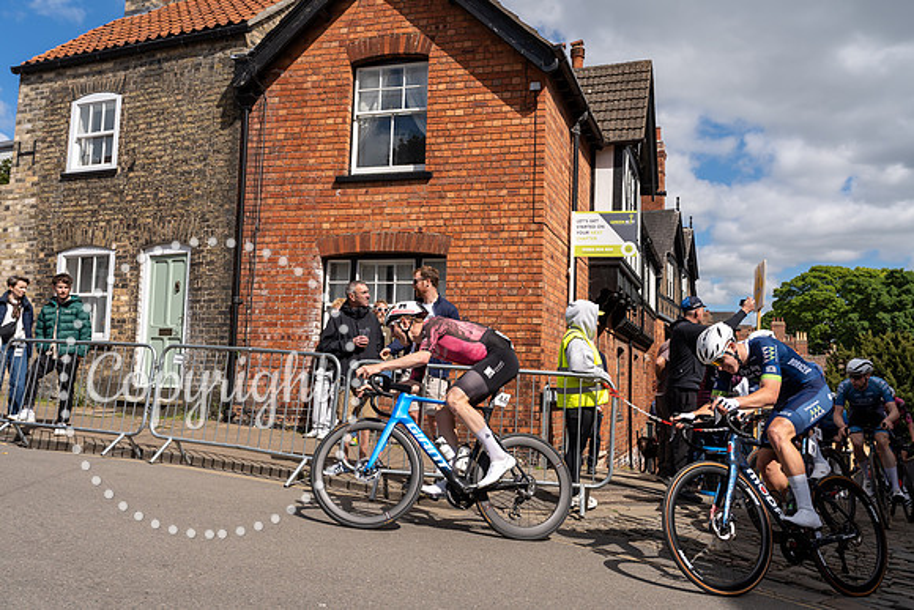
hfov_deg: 58.7
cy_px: 305
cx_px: 457
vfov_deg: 41.1
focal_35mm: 32
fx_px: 813
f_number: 5
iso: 125
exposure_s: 1/1000
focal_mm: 32
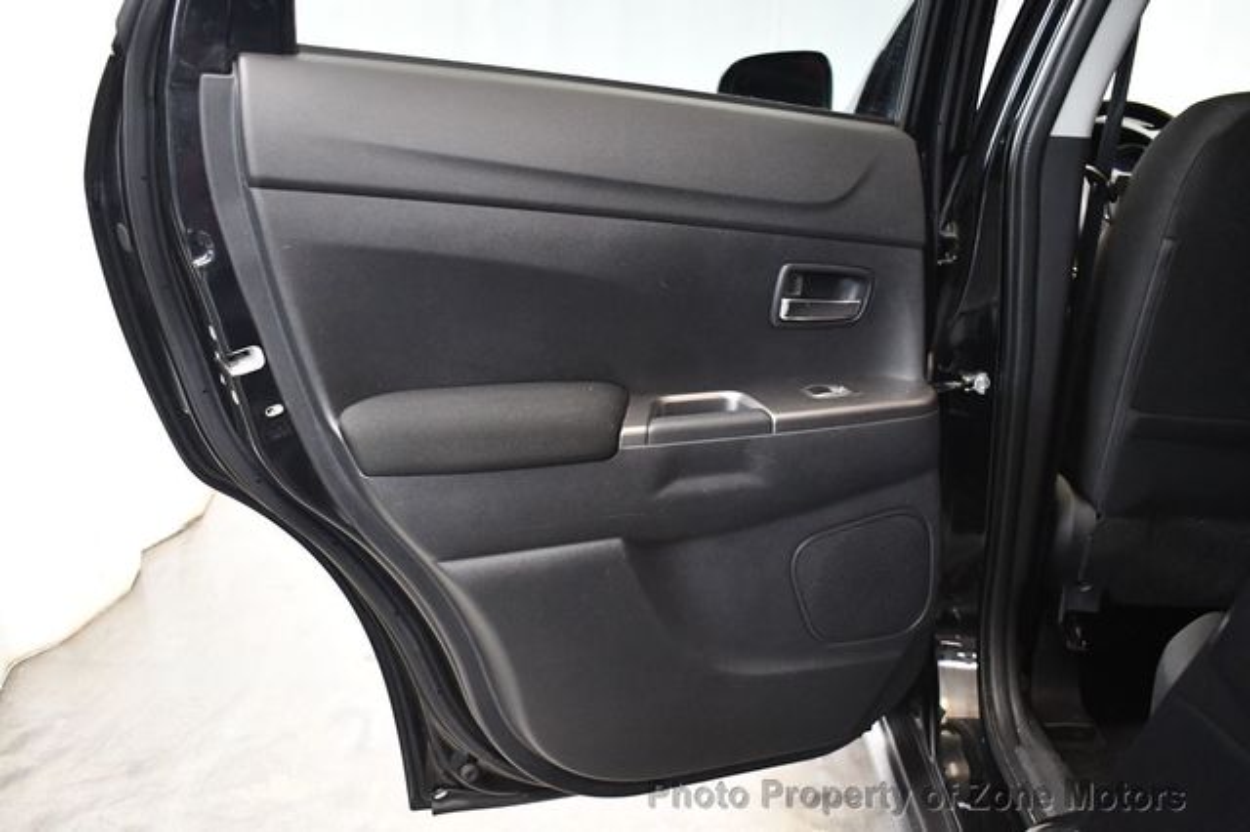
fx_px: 1180
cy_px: 416
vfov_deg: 38.8
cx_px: 625
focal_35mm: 34
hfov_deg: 55.8
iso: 5000
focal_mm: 23
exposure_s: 1/60
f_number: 3.8
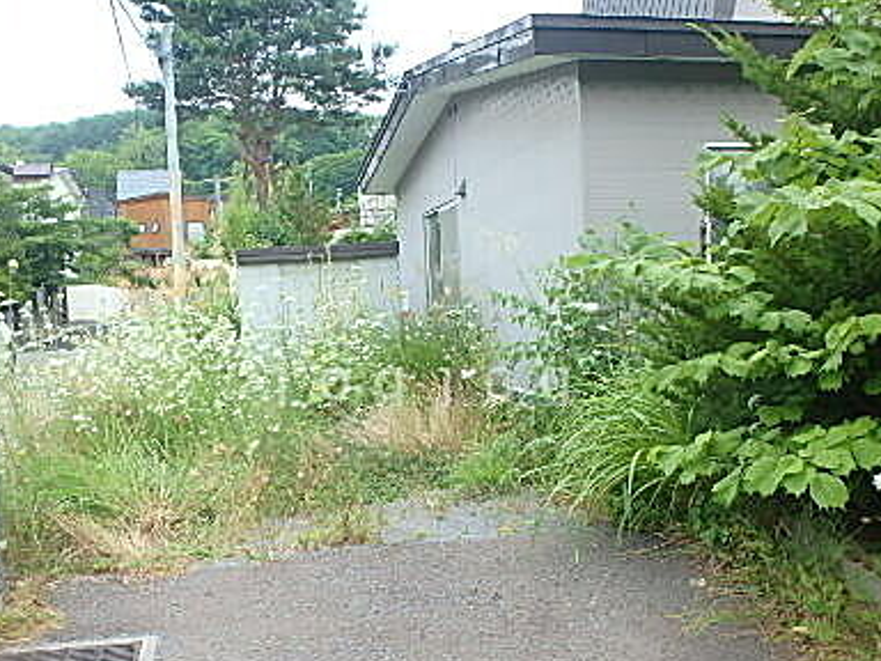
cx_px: 424
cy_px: 379
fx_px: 891
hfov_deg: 52.6
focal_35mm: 35
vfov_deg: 40.6
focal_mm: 3.7
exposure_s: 1/160
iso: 125
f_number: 3.5
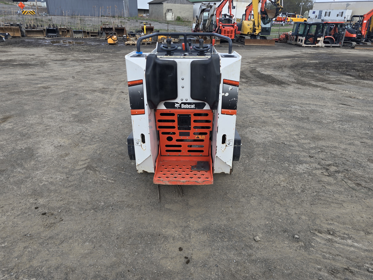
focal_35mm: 24
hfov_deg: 71.6
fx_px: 259
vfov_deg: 56.8
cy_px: 139
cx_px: 181
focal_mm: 6.3
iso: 12
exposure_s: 1/445
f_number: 1.7
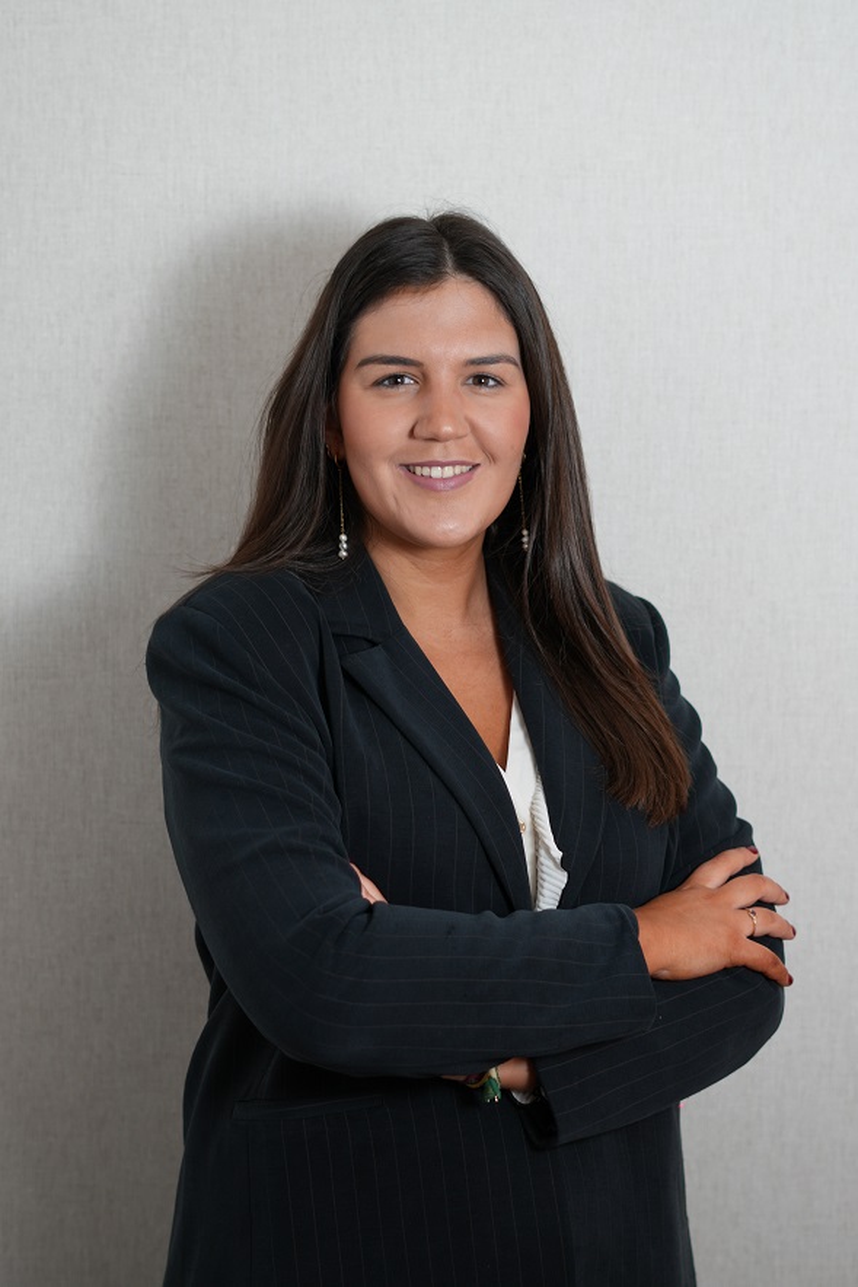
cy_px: 644
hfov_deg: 18.2
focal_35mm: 75
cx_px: 429
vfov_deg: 27.0
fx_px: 2680
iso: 100
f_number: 2.2
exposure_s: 1/25
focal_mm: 50
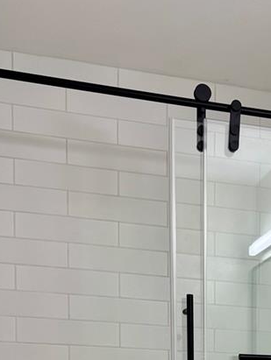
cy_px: 467
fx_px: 730
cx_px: 305
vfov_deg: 24.3
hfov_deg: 20.0
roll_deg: -1.0
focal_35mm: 70
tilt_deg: -5.9
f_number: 1.78
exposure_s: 1/120
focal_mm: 6.76
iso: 160
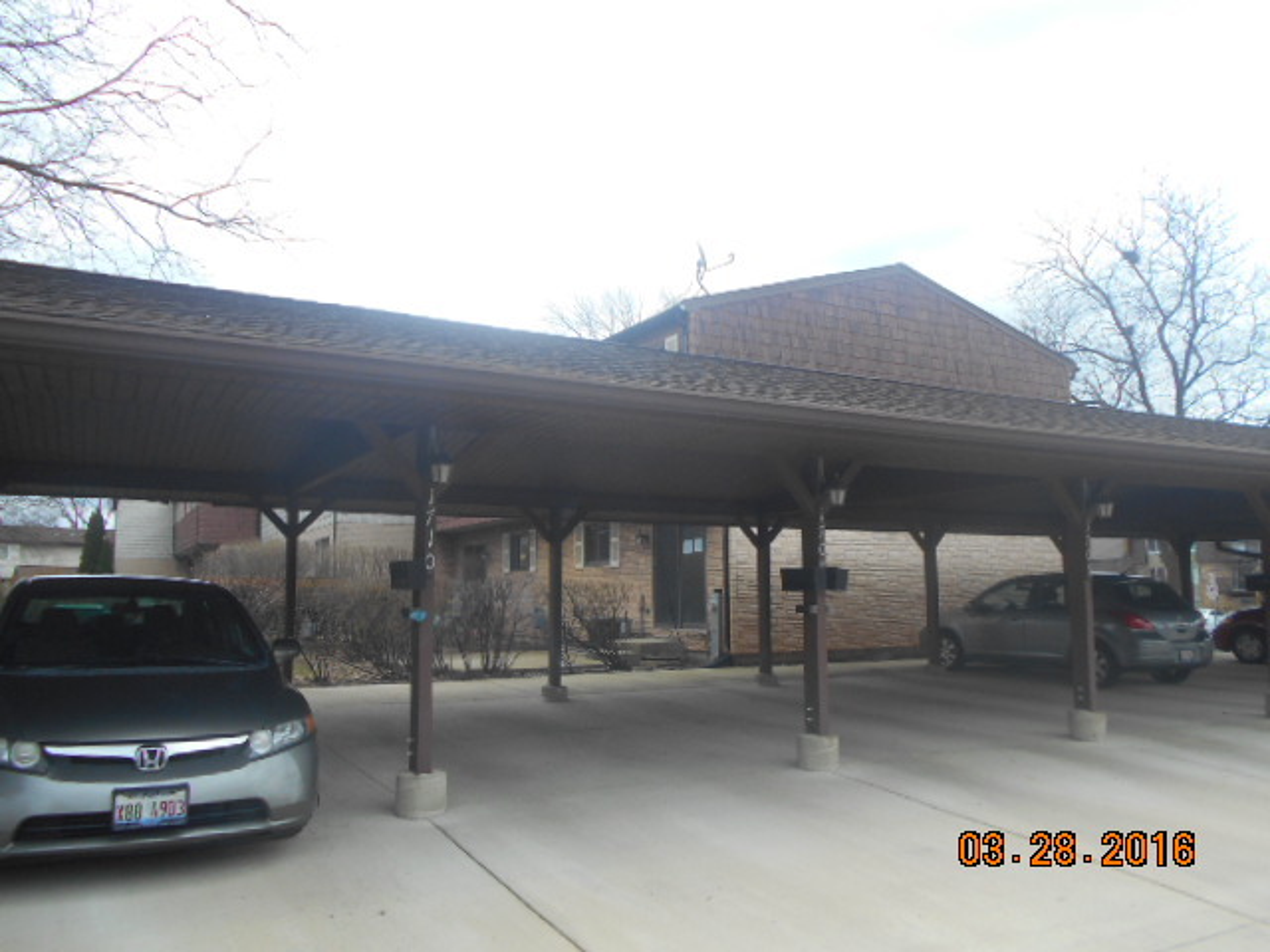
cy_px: 476
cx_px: 635
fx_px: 954
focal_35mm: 26
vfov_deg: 53.1
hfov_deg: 67.3
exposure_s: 1/500
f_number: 3.2
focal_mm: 4.6
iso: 80
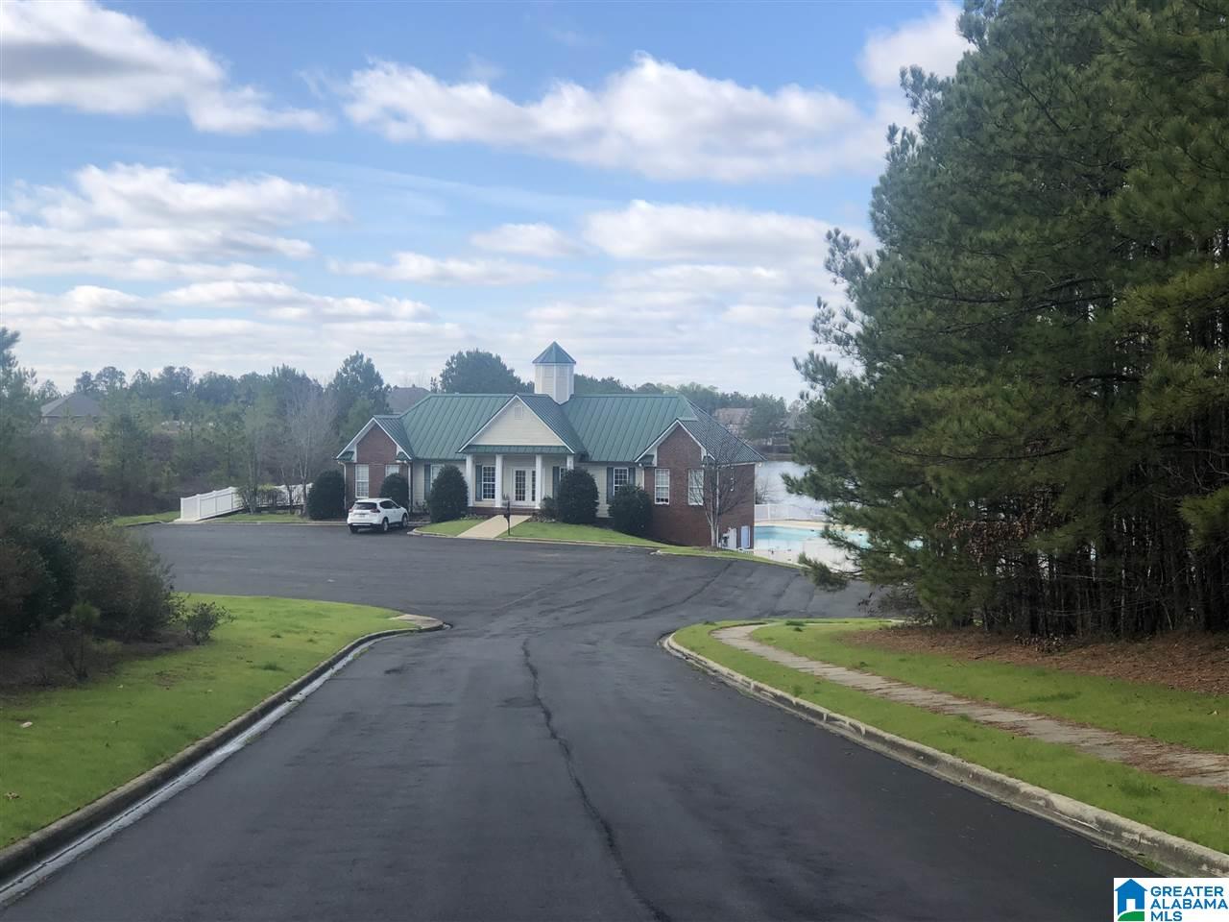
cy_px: 461
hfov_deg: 33.8
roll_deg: +1.2
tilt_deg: -3.6
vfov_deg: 25.7
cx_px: 614
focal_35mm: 57
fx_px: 2024
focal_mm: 6.6
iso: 20
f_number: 2.8
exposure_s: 1/736
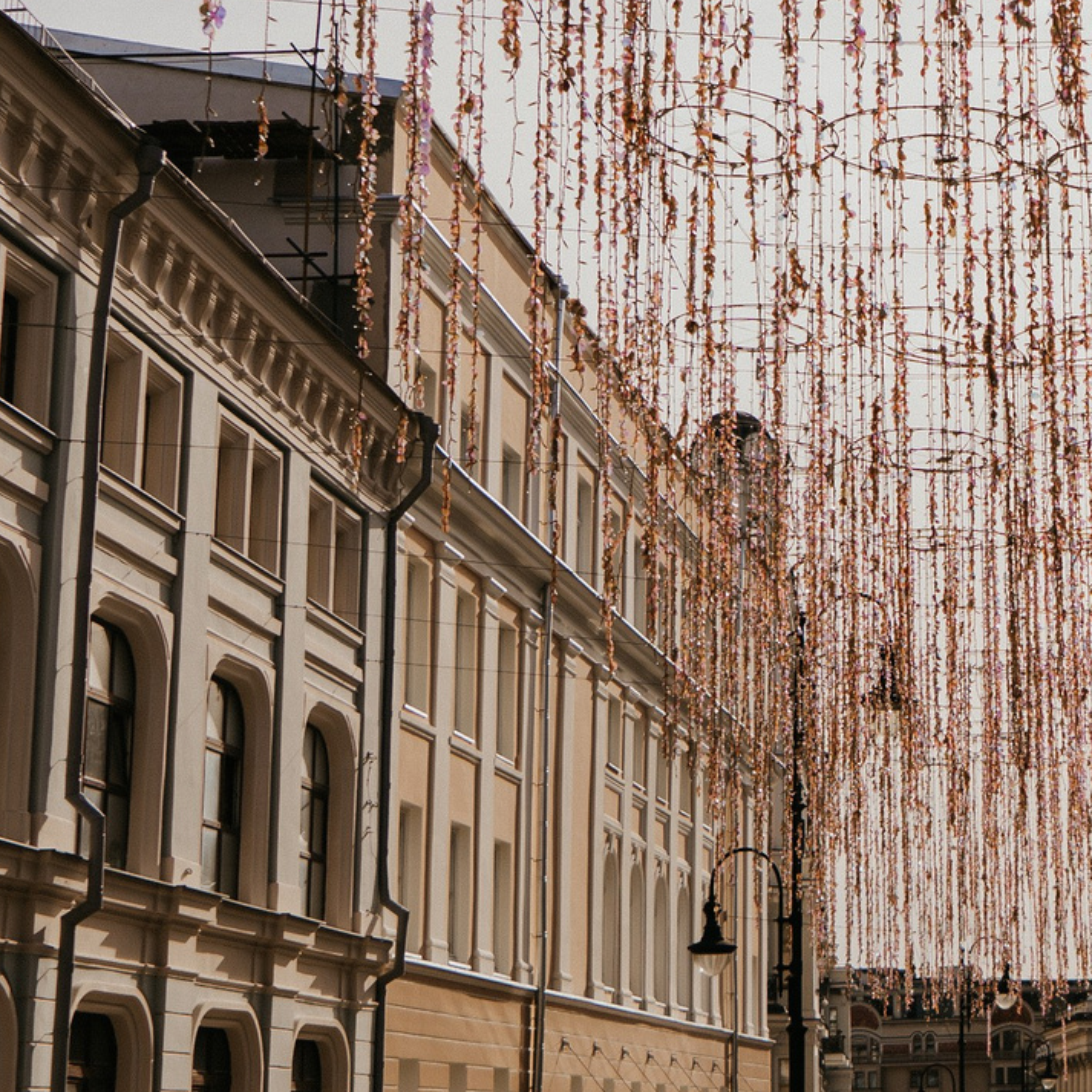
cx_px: 1141
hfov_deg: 22.0
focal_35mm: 75
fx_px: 2677
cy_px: 524
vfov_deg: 23.1
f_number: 4
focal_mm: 24
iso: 100
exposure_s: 1/800
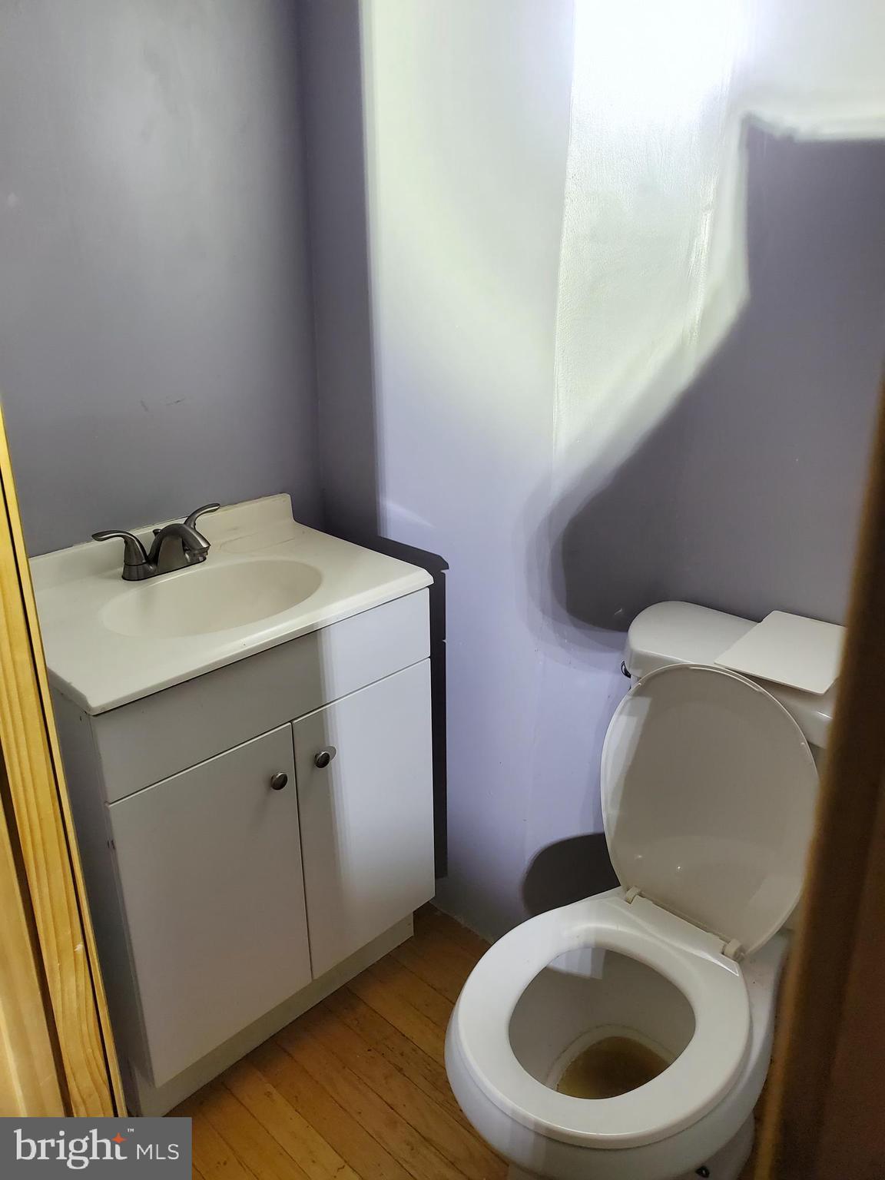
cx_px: 442
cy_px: 590
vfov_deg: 67.3
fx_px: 886
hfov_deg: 53.1
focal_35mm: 26
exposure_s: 1/60
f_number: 2.4
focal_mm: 4.3
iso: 200
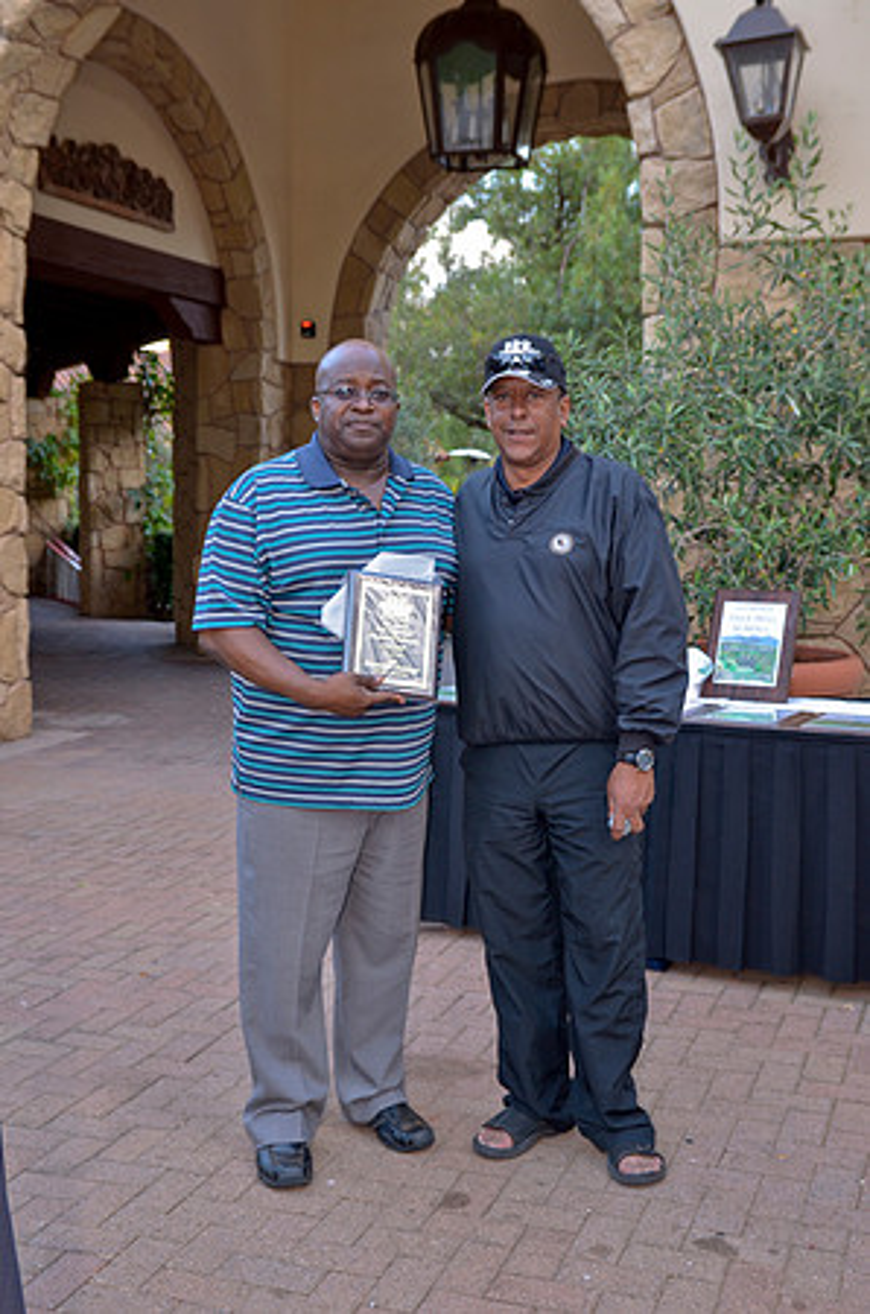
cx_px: 435
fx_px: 1584
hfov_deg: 30.7
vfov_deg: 45.0
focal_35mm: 44
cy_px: 657
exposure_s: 1/80
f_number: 4
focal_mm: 29
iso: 250
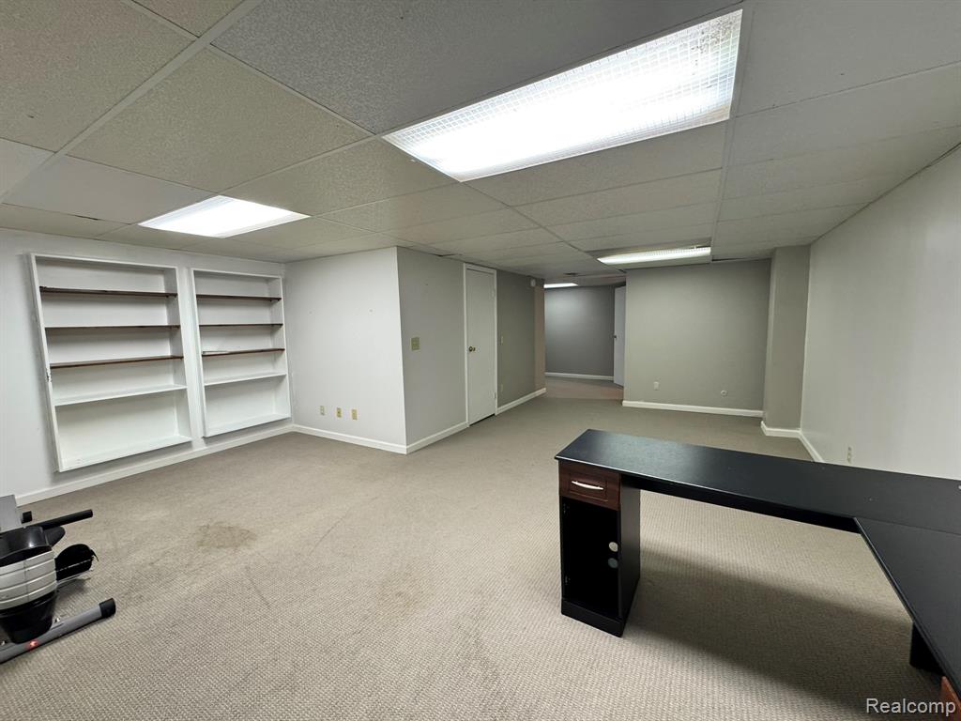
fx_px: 389
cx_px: 480
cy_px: 360
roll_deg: +1.1
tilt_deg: -5.6
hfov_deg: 102.1
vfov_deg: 85.7
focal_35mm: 14
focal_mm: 2.22
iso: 250
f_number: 2.2
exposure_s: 1/60
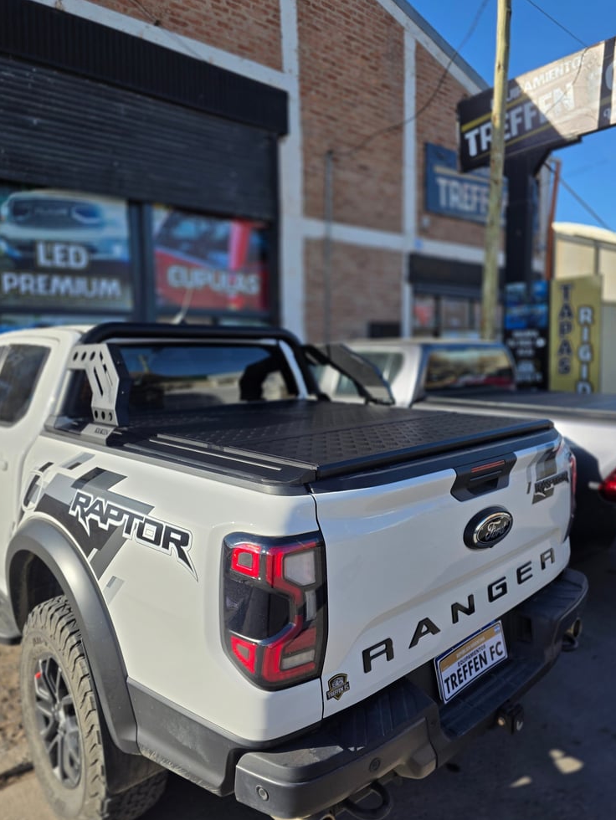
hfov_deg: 56.9
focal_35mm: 24
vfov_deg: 71.6
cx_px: 303
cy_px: 400
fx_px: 569
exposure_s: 1/7061
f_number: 1.7
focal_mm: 6.3
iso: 80
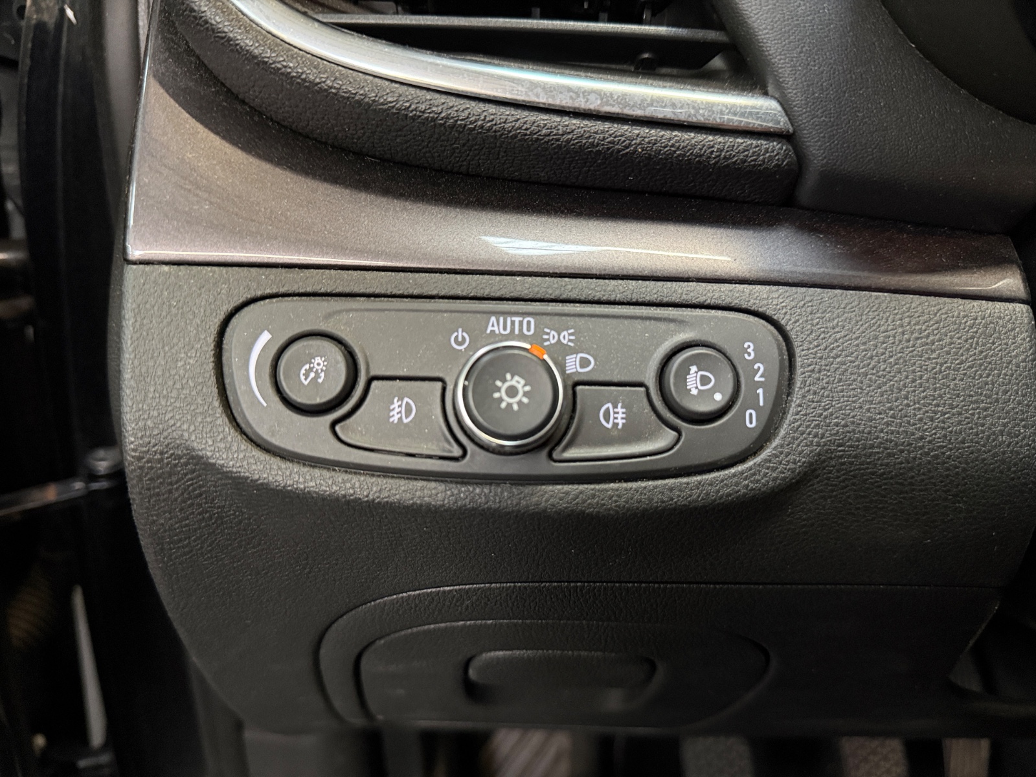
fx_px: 718
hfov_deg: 71.6
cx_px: 518
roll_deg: -2.9
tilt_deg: -28.2
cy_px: 388
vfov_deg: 56.8
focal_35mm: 24
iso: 640
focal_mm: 6.76
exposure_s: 1/50
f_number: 1.78
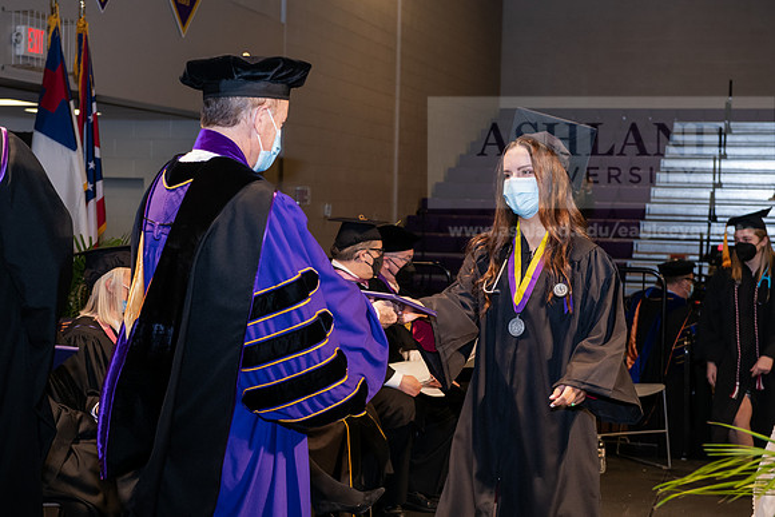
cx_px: 388
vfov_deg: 20.6
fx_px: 1421
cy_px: 258
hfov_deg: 30.5
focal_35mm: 66
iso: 1600
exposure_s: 1/200
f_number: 6.3
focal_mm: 66
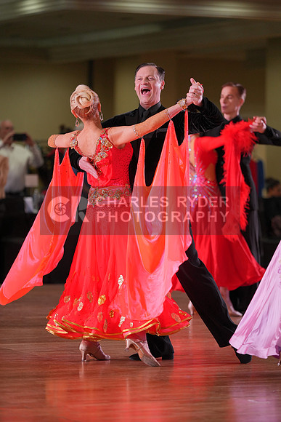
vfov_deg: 12.0
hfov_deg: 8.0
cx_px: 140
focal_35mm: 171
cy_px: 211
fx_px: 2001
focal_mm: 171
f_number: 2.8
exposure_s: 1/400
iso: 1000
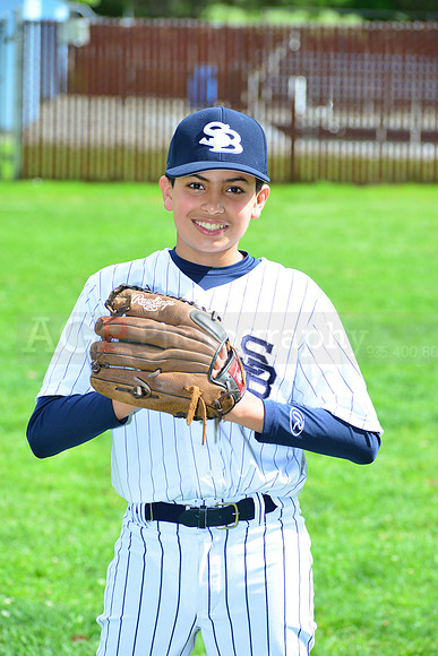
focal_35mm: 145
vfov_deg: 14.2
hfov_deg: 9.5
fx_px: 2644
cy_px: 328
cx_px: 219
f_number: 8
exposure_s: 1/200
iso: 200
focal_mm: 145
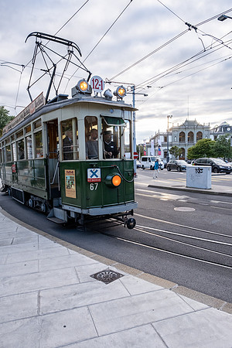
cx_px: 116
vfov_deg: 73.7
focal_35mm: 24
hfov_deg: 53.1
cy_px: 174
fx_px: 232
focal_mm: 16
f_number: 5
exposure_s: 1/340
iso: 320
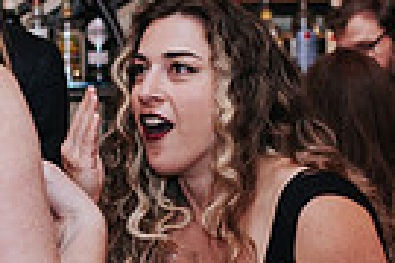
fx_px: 1931
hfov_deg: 11.6
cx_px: 55
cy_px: 234
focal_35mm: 176
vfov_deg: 7.8
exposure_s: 1/200
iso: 800
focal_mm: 35
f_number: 3.2
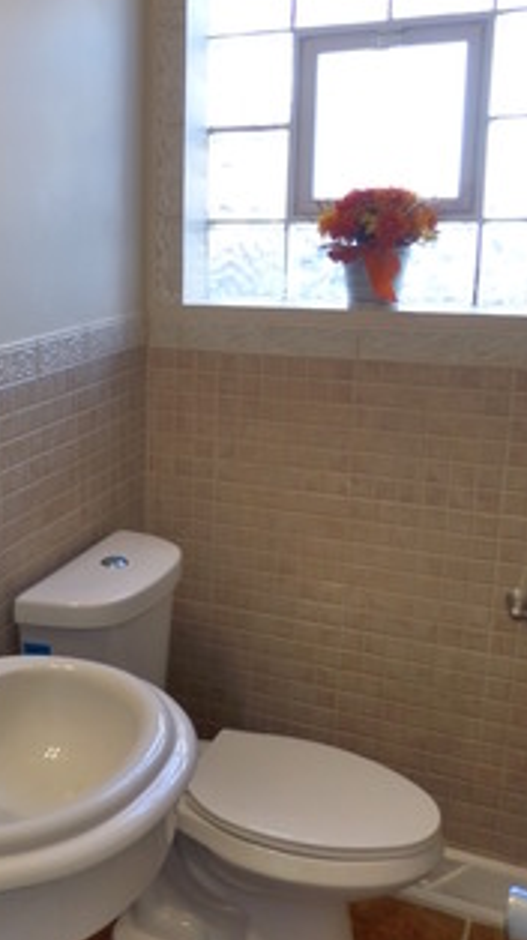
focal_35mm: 40
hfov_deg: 28.1
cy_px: 431
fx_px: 996
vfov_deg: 50.5
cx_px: 18
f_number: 3.3
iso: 400
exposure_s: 1/30
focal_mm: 4.3
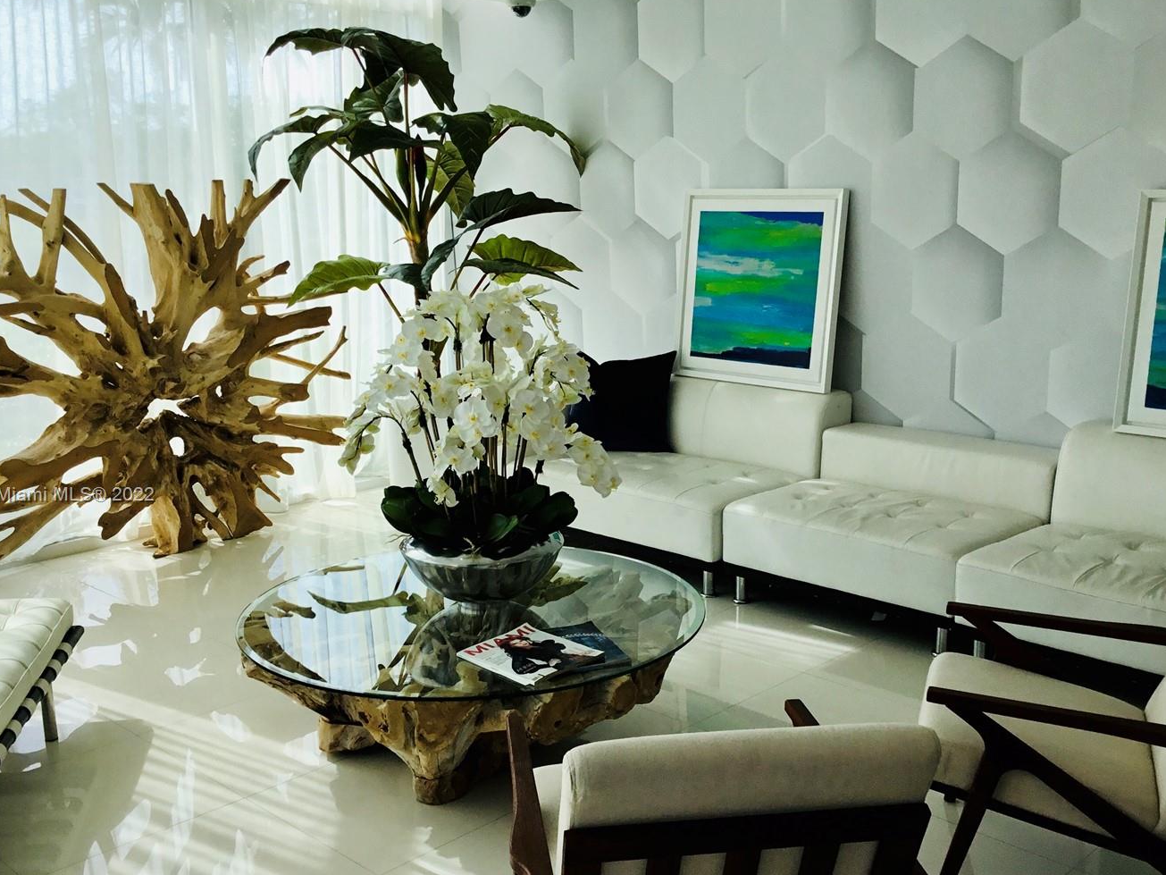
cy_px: 496
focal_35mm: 38
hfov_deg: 49.0
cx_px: 583
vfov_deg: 37.7
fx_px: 1280
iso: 25
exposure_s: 1/319
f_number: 2.4
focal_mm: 3.3
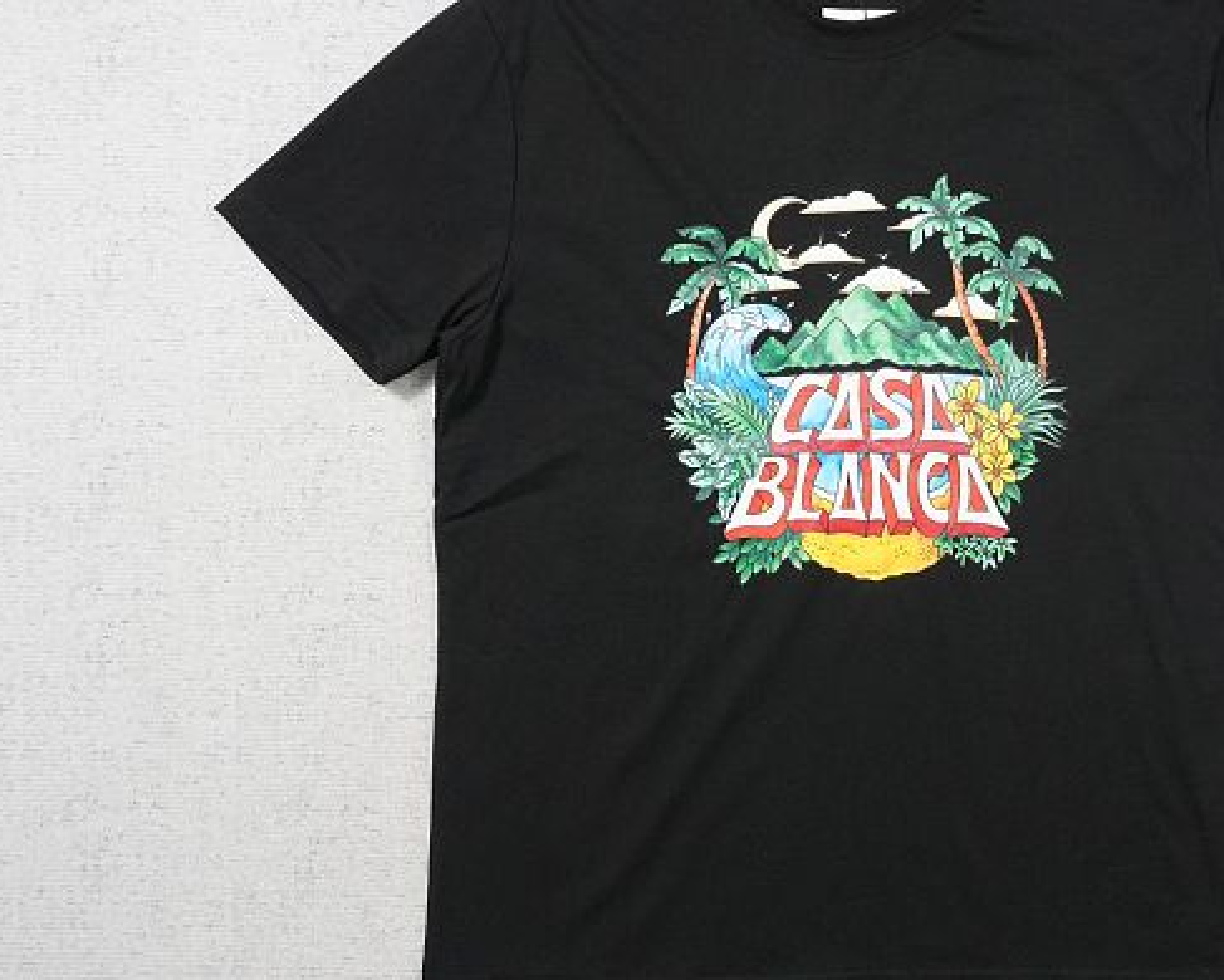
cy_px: 428
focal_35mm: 37
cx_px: 847
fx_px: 1341
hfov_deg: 48.0
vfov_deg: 40.1
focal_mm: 16
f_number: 10
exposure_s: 1/100
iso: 1600
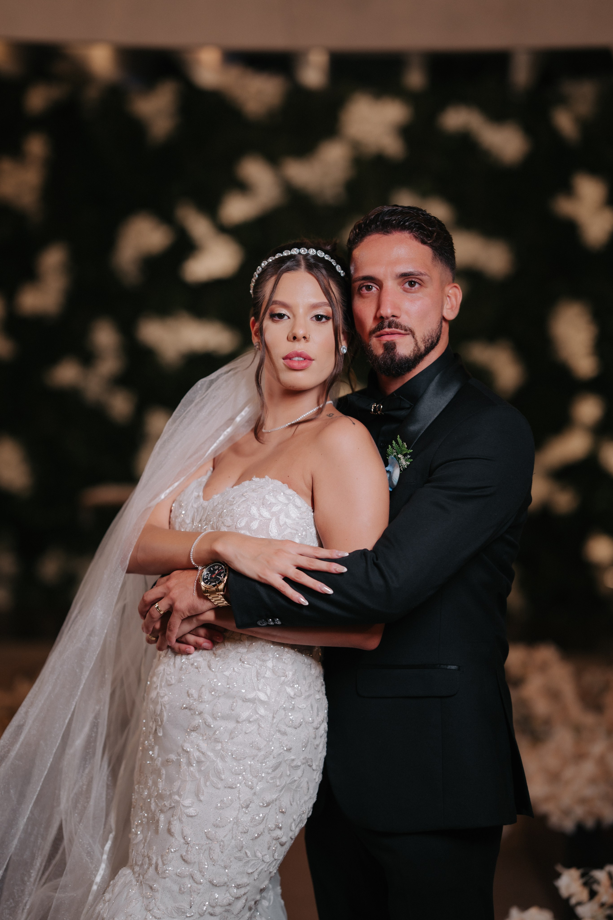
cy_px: 460
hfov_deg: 16.1
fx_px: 2171
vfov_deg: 23.9
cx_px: 306
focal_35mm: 85
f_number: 1.8
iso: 320
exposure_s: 1/250
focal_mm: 85
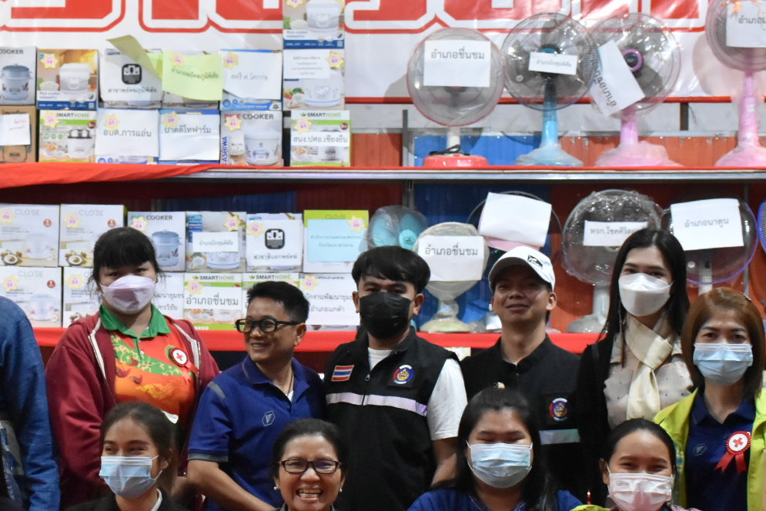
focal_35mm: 83
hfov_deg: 24.3
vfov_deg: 16.4
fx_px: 1766
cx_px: 243
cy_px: 318
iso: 3200
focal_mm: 34
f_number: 7.1
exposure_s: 1/200
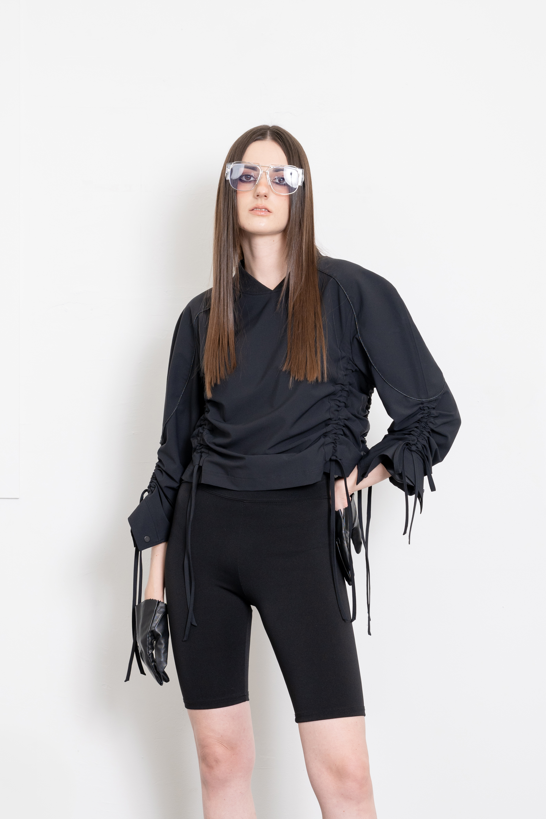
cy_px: 570
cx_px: 277
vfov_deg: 26.1
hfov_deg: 17.7
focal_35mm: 77
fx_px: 1752
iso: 250
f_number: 6.3
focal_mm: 53
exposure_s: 1/125
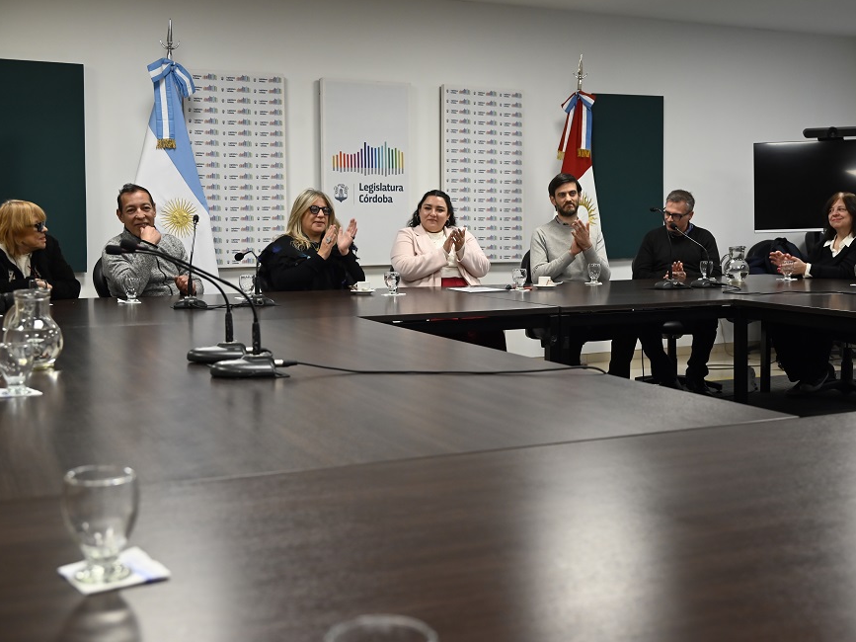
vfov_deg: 32.2
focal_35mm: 45
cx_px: 467
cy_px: 320
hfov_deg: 42.0
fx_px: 1113
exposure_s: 1/125
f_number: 5
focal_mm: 41
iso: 1800
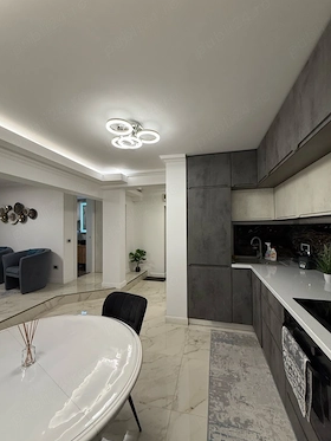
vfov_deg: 98.1
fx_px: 191
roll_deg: -0.6
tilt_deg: +0.8
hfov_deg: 81.8
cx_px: 164
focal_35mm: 15
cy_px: 226
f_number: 2.2
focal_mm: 2.22
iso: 160
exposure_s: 1/100
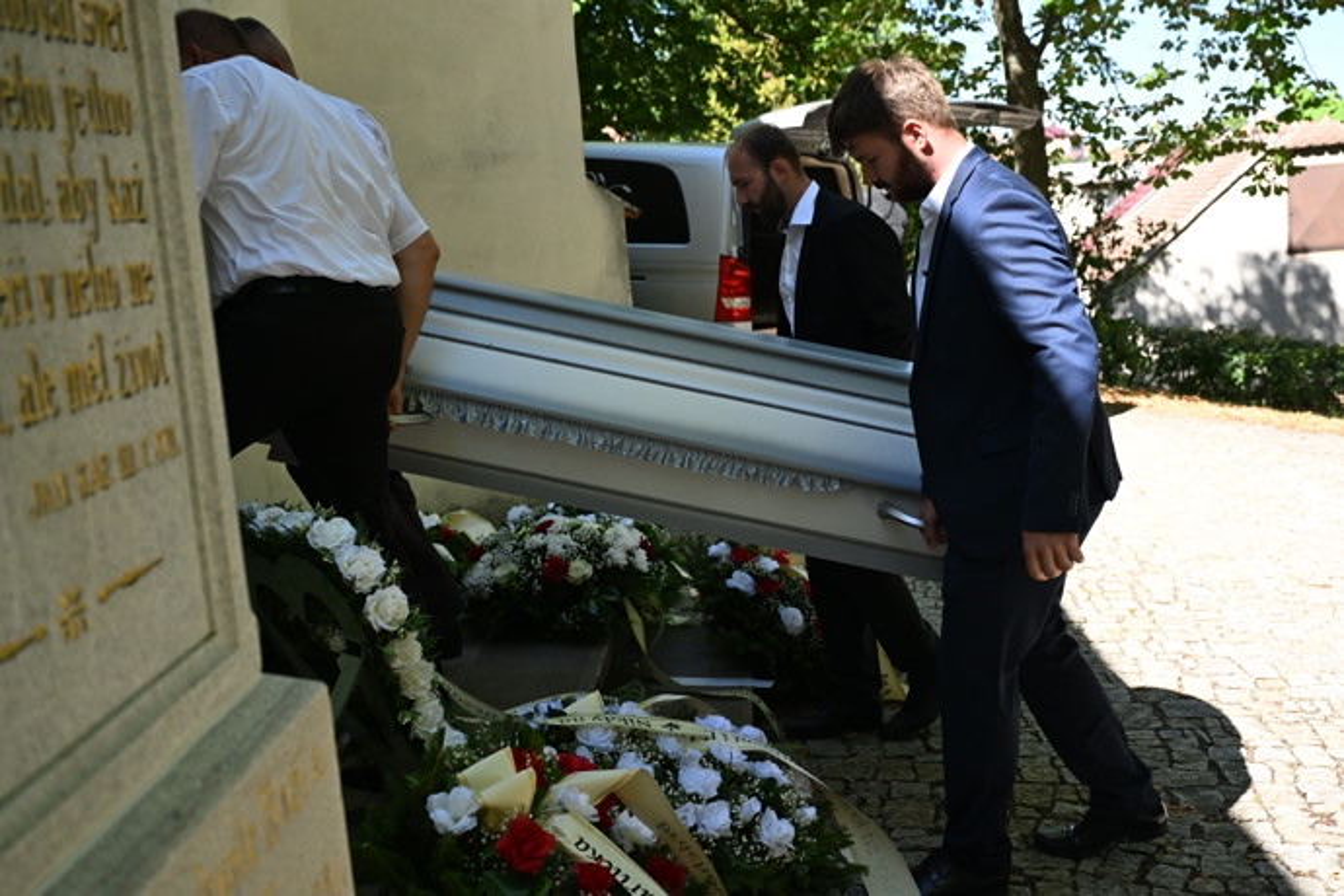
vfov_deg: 33.4
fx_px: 1493
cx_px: 672
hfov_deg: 48.5
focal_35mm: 40
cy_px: 448
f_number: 5
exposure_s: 1/2000
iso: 1250
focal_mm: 40
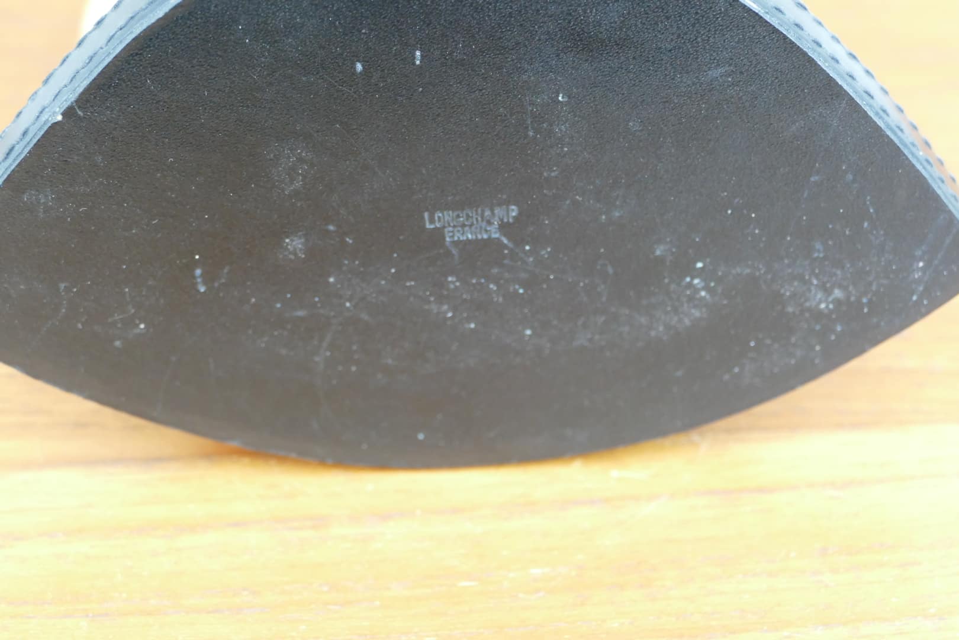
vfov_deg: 16.9
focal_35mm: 81
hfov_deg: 25.1
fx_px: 2158
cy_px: 320
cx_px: 480
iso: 1600
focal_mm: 29.59
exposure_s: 1/60
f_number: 3.7
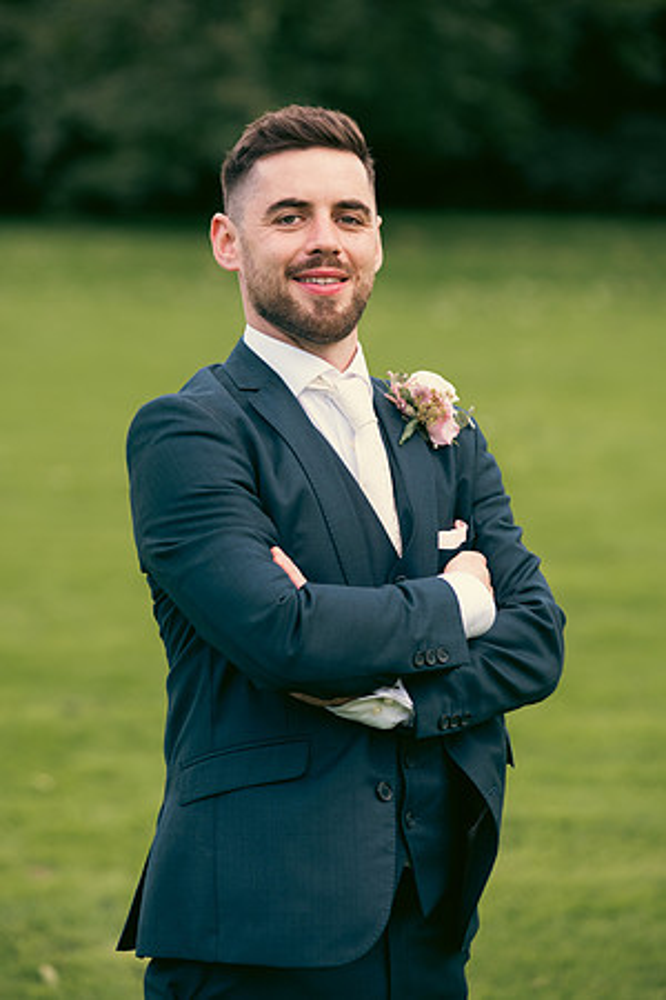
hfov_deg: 11.0
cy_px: 500
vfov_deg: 16.4
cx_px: 333
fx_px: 3468
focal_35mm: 125
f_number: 3.5
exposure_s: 1/320
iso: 160
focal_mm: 125
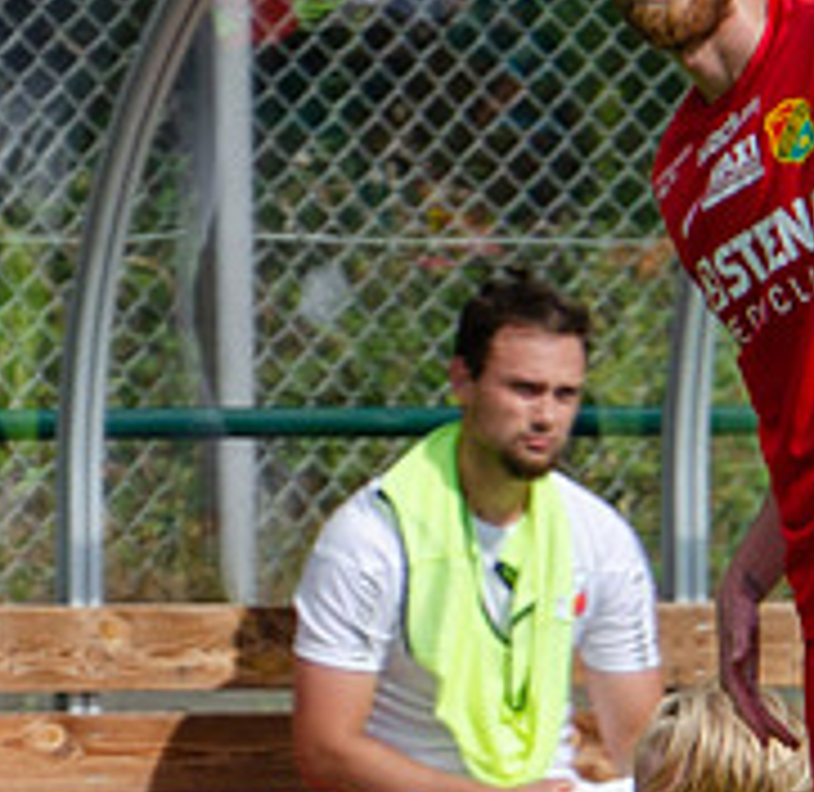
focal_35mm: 2347
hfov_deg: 0.8
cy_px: 1259
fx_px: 61584
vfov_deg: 0.7
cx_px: 686
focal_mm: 300
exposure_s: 1/800
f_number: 5.6
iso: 100
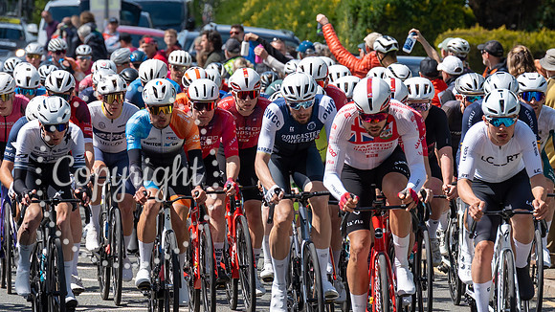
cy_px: 190
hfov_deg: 5.3
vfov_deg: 3.0
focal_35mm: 407
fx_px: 5991
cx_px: 83
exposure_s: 1/1000
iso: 250
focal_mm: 176
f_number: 5.6
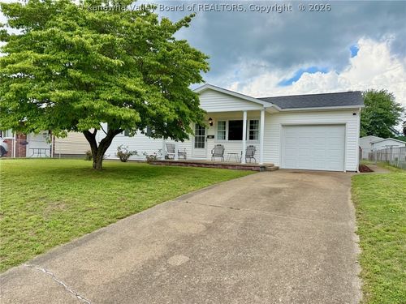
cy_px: 152
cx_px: 203
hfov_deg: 71.6
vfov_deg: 56.8
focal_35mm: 24
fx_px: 281
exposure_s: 1/3425
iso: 100
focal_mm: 6.76
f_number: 1.78
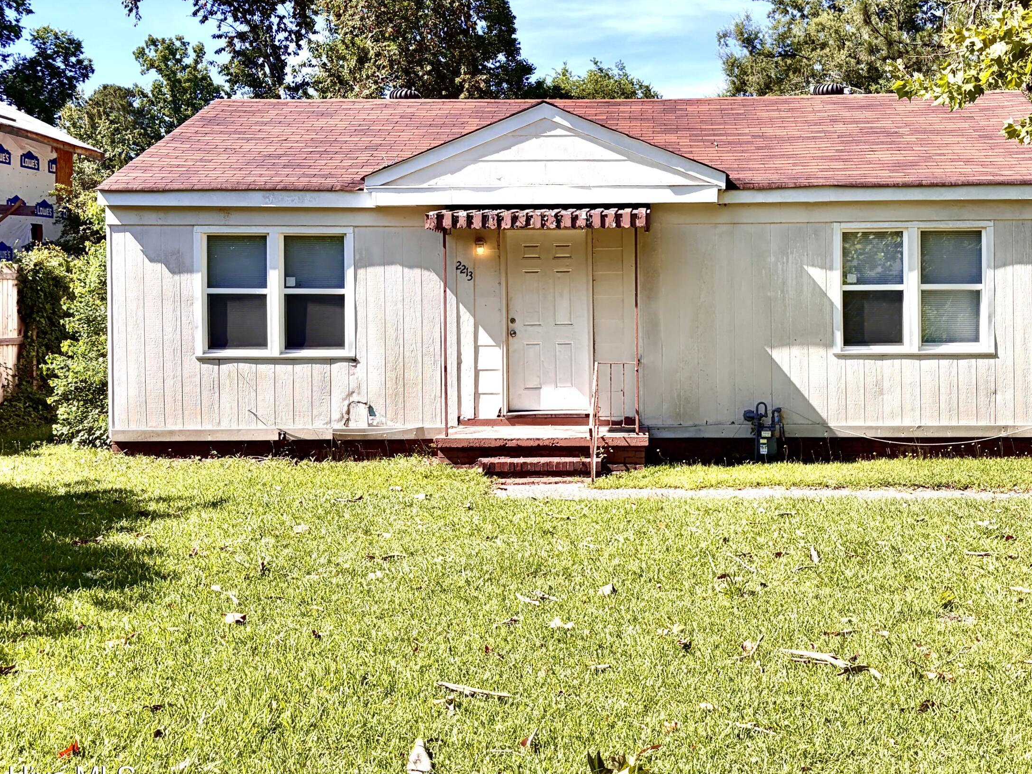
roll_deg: +1.2
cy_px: 291
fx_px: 1073
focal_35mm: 36
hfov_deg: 51.0
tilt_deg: +0.6
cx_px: 622
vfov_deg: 39.4
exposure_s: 1/2208
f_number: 1.6
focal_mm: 5.96
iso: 50
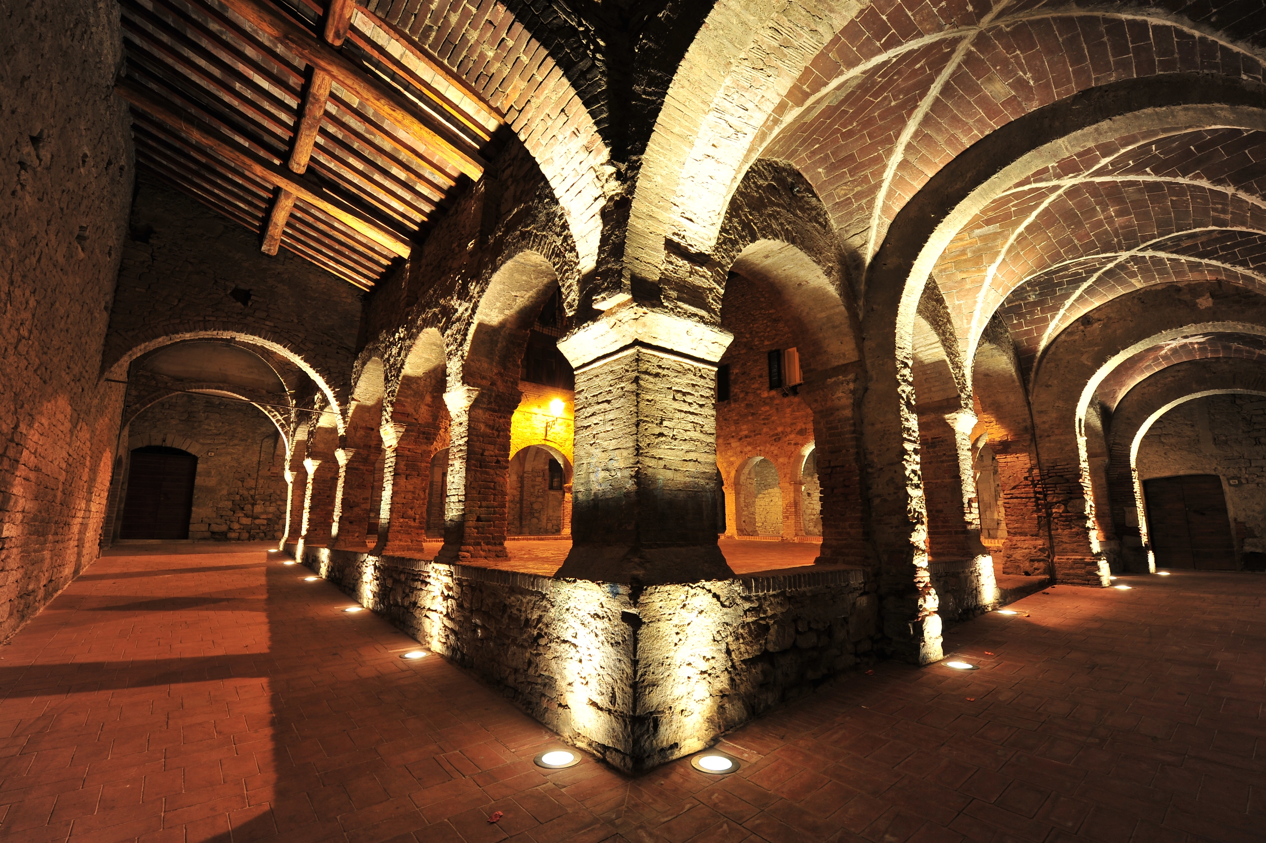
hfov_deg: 96.8
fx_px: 562
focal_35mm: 16
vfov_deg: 73.7
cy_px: 422
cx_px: 633
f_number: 8
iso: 200
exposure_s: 1.3
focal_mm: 16
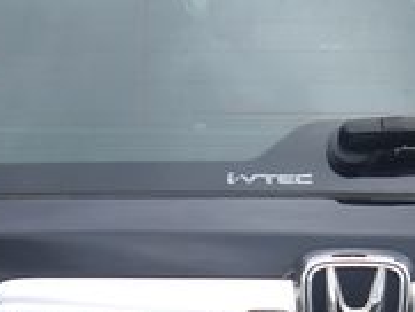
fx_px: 1835
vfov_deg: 9.6
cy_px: 383
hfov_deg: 12.9
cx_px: 225
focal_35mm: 153
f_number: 3
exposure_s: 1/456
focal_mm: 4.9
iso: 100
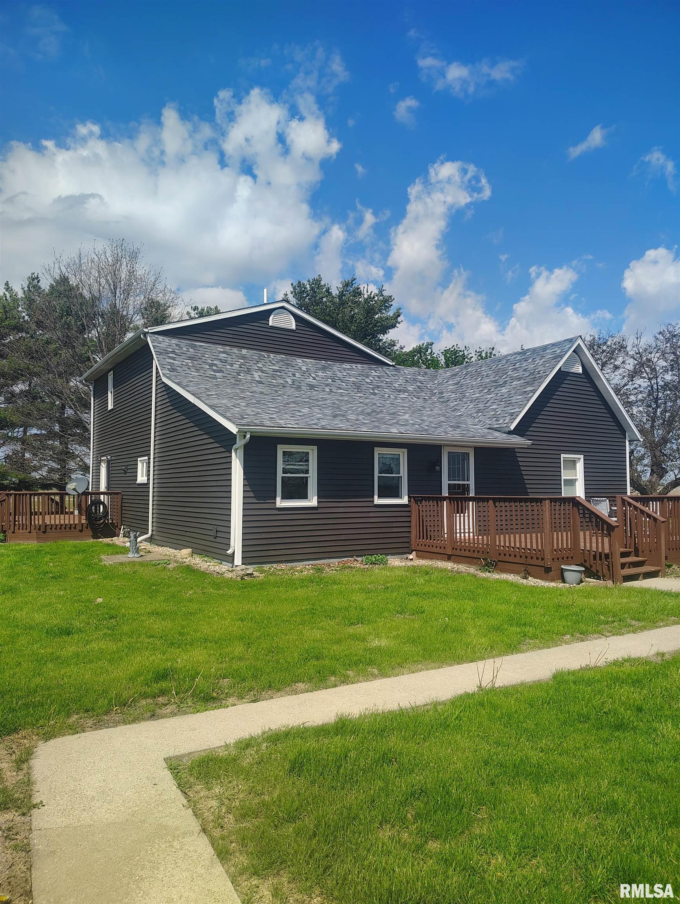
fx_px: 627
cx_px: 340
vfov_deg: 71.5
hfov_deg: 56.9
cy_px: 452
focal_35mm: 24
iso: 120
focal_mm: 5.56
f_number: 1.8
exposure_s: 1/1743
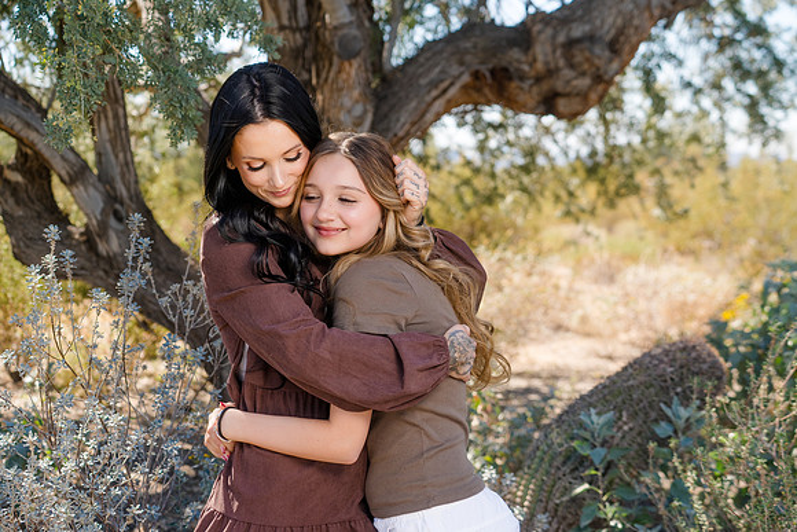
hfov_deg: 28.8
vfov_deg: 19.5
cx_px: 398
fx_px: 1550
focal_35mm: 70
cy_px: 266
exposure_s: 1/200
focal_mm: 70
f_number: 5.6
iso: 100
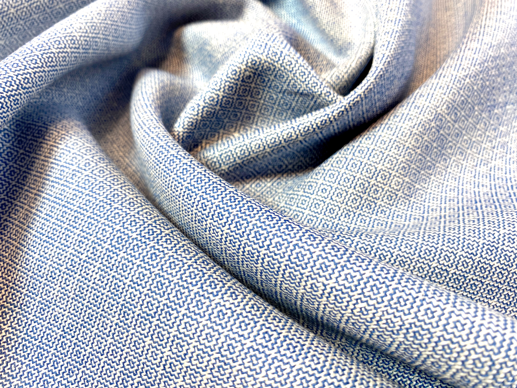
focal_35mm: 25
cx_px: 258
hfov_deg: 69.4
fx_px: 373
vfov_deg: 54.9
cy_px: 194
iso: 32
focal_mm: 4.25
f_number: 1.8
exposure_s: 1/161
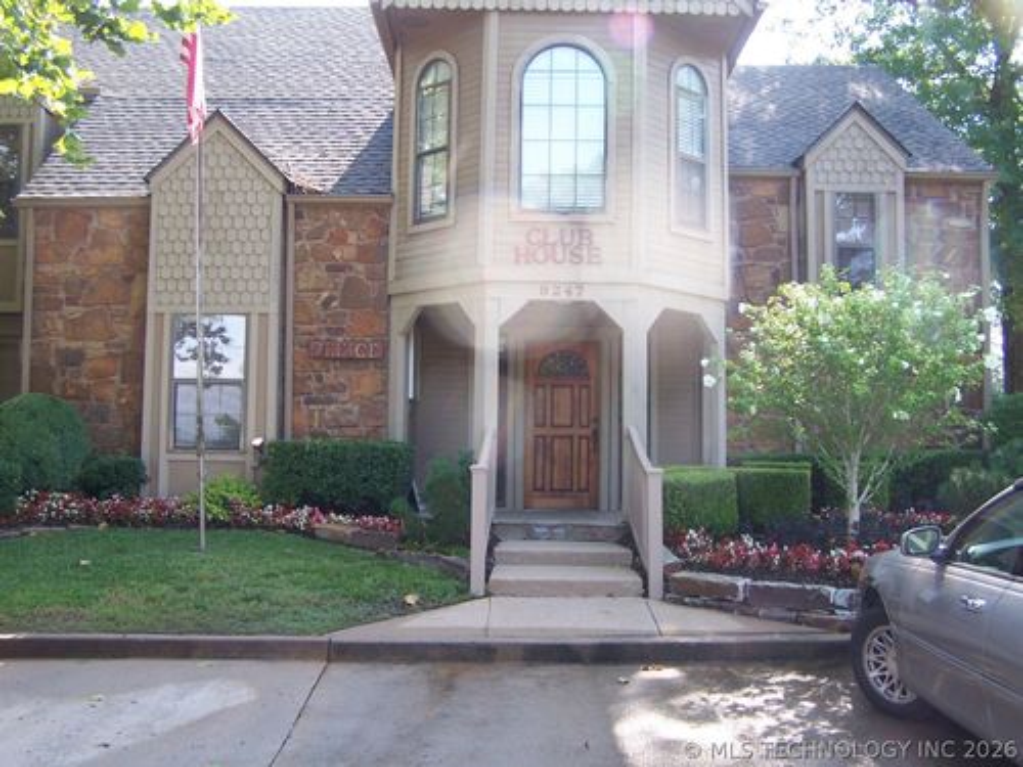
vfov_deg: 37.7
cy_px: 384
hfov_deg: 49.0
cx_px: 512
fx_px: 1123
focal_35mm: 38
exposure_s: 1/160
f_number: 2.8
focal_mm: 6.3
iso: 80
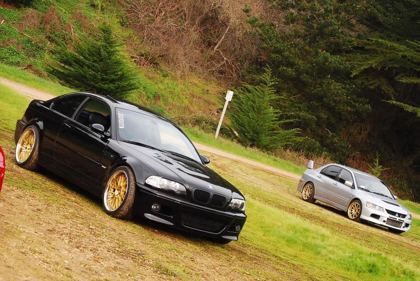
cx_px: 210
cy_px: 140
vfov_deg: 16.6
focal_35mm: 82
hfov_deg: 24.6
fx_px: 964
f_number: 7.1
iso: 400
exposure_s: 1/200
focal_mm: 55
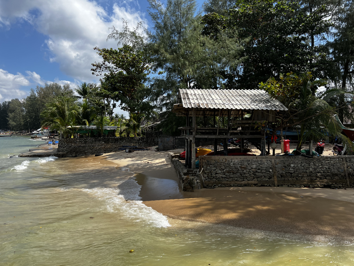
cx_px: 177
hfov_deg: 67.3
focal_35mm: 26
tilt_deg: -0.6
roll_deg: +0.0
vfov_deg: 53.1
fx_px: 266
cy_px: 133
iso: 50
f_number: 1.5
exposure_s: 1/3571
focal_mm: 5.7
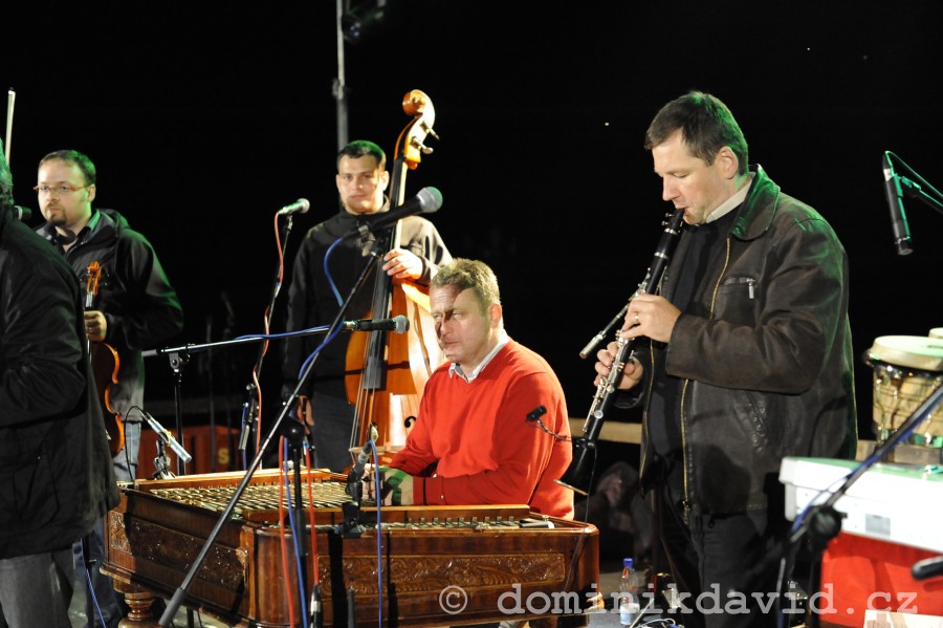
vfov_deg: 27.0
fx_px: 1309
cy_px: 314
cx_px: 472
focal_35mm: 50
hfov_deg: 39.6
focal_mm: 50
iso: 6400
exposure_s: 1/100
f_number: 2.8
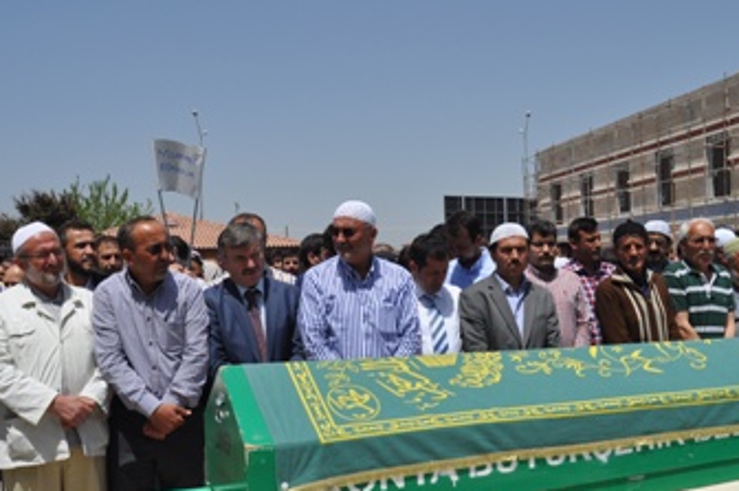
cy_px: 293
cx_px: 442
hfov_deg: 44.3
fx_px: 902
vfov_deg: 30.3
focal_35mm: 44
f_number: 11
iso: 200
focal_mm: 22
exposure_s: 1/500
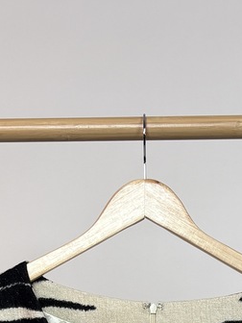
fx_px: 960
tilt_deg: -8.6
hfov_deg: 14.4
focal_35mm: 103
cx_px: 141
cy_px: 609
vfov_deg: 15.8
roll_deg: -0.4
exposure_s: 1/120
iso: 40
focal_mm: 5.96
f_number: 1.6
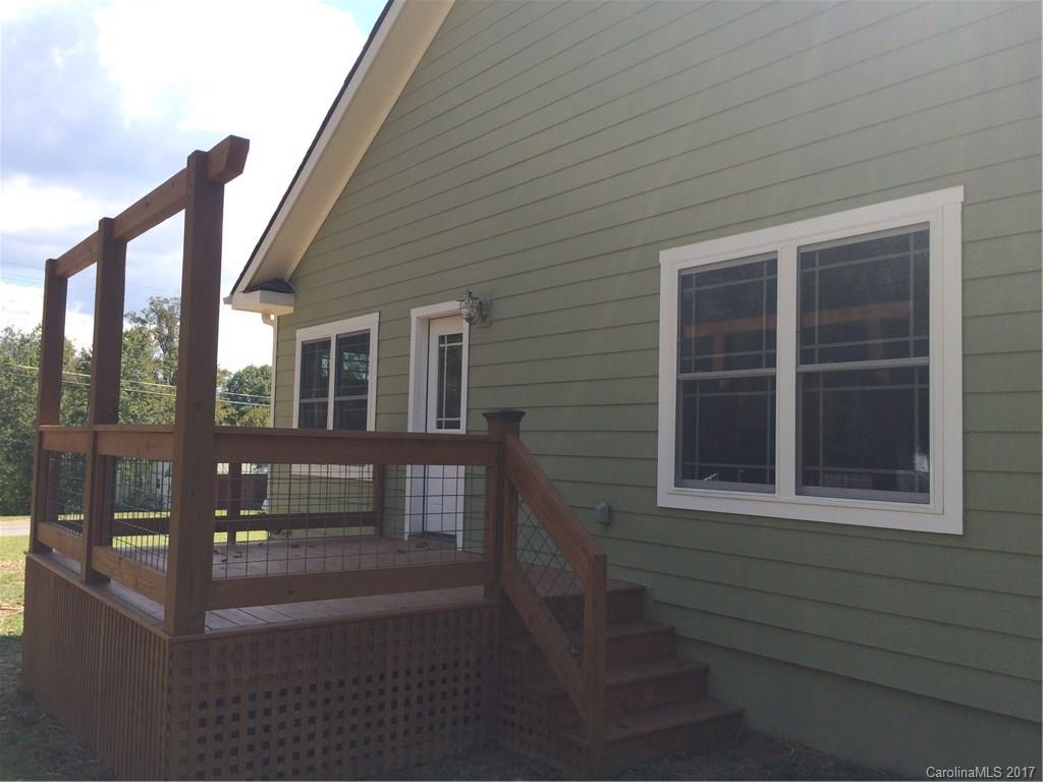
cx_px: 522
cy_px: 391
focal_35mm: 29
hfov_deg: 61.7
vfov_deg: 48.2
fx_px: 874
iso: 32
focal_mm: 4.15
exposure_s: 1/1053
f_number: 2.2
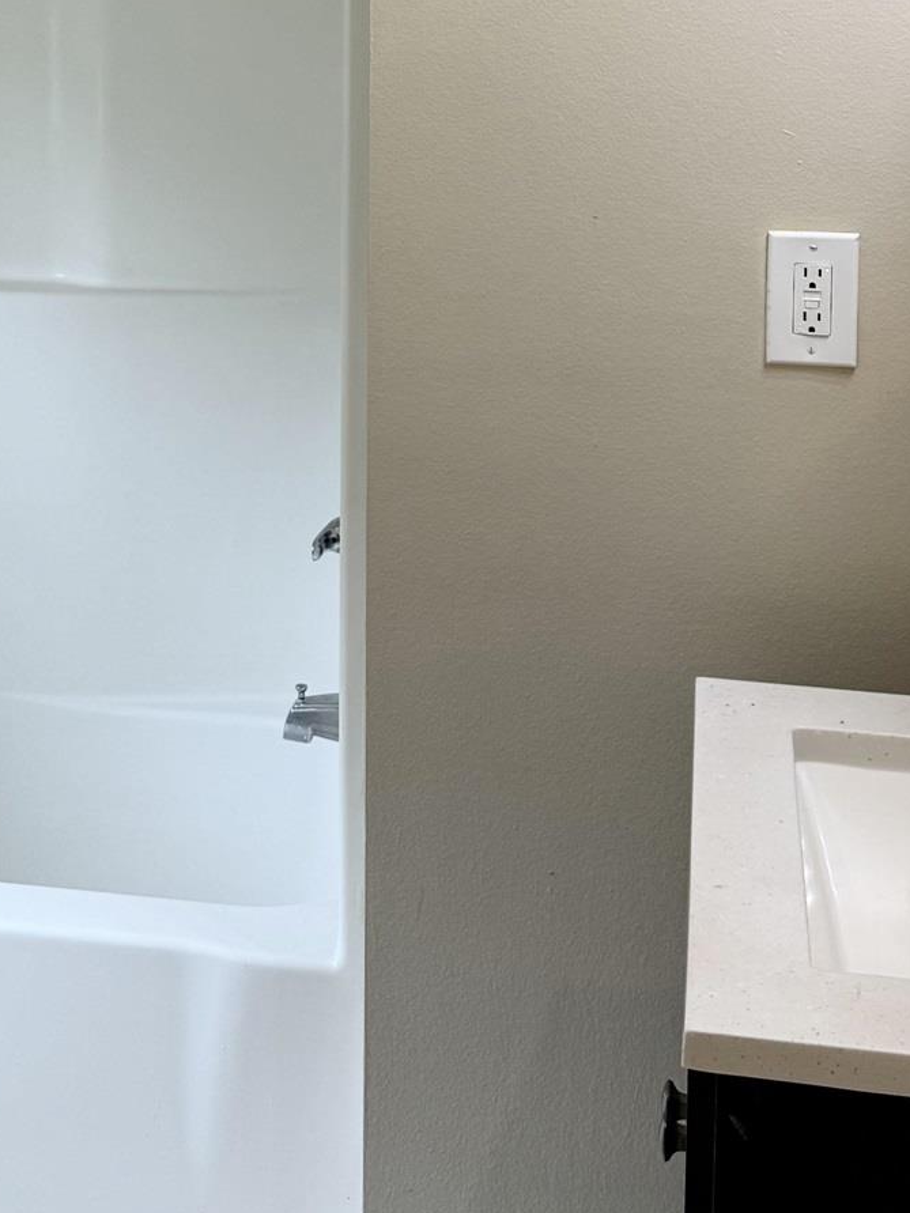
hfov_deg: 23.5
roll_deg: +0.3
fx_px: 2173
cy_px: 162
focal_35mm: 62
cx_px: 263
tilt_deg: -7.0
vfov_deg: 30.1
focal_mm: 6.76
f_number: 1.78
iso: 80
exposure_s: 1/120
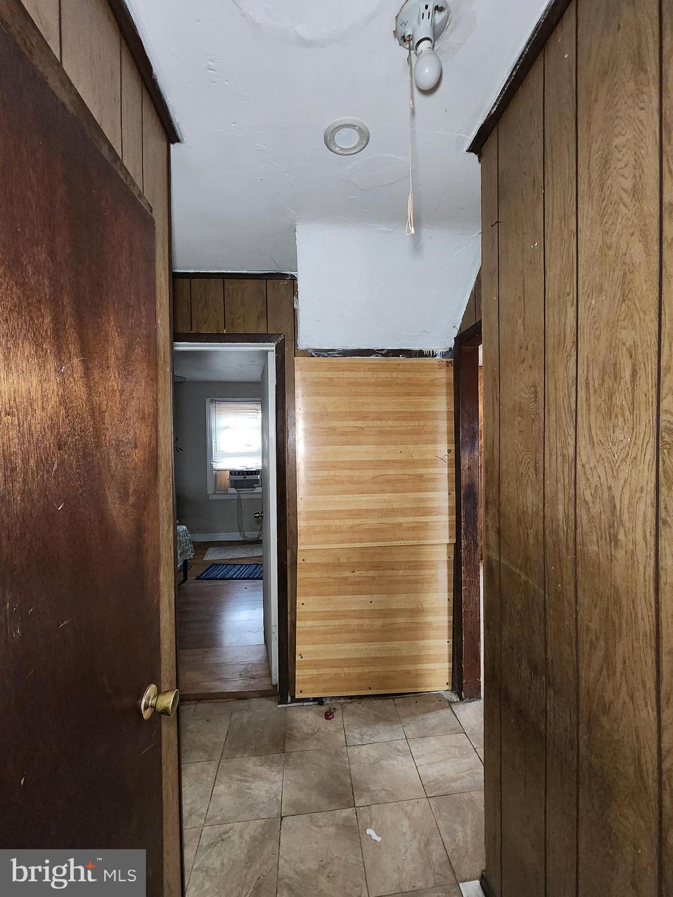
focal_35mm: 13
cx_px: 336
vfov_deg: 106.2
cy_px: 448
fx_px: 337
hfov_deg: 89.9
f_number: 2.2
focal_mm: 2.2
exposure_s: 1/24
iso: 800
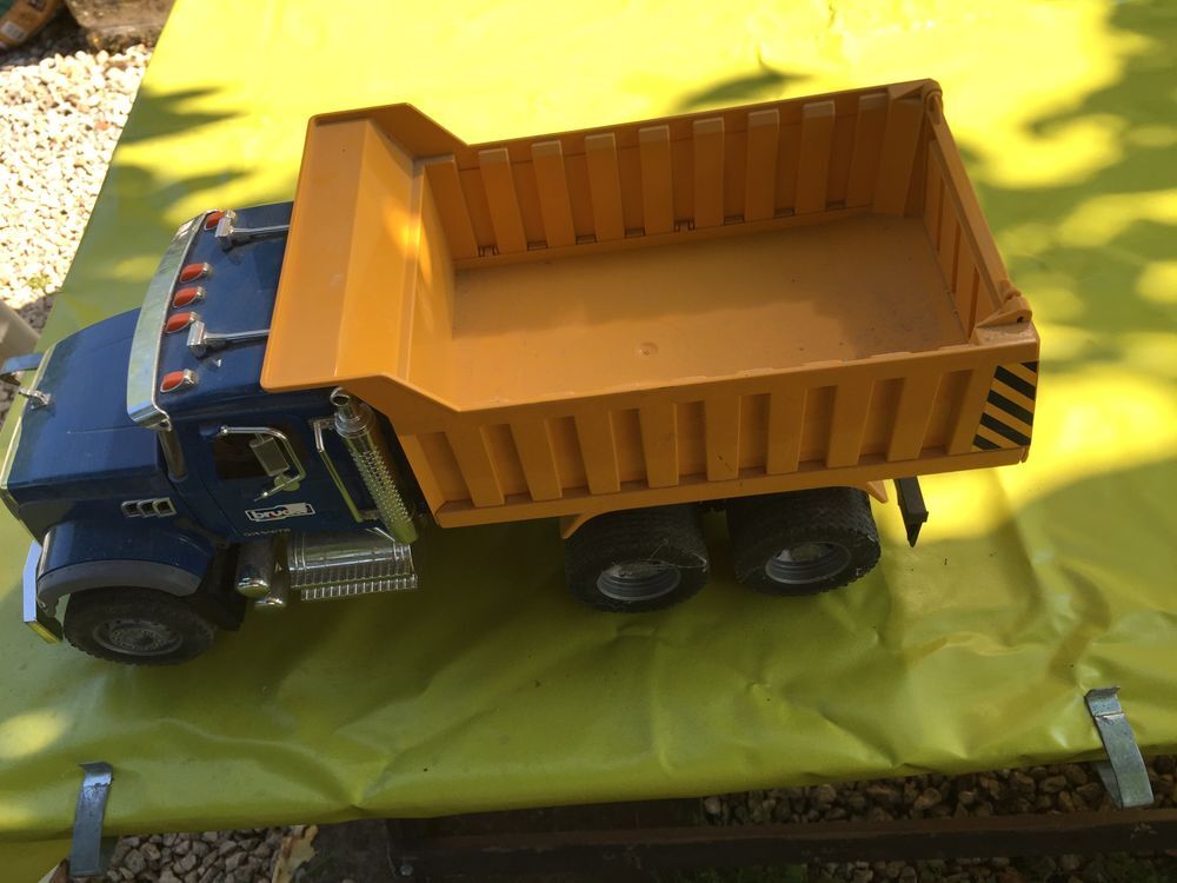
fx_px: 986
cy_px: 442
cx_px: 588
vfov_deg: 48.2
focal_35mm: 29
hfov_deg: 61.7
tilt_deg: -52.7
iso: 32
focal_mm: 4.15
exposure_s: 1/542
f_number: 2.2
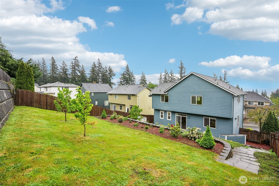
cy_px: 93
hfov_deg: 96.7
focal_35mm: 16
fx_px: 124
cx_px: 140
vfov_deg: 73.7
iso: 400
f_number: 8
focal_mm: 16
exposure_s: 1/200
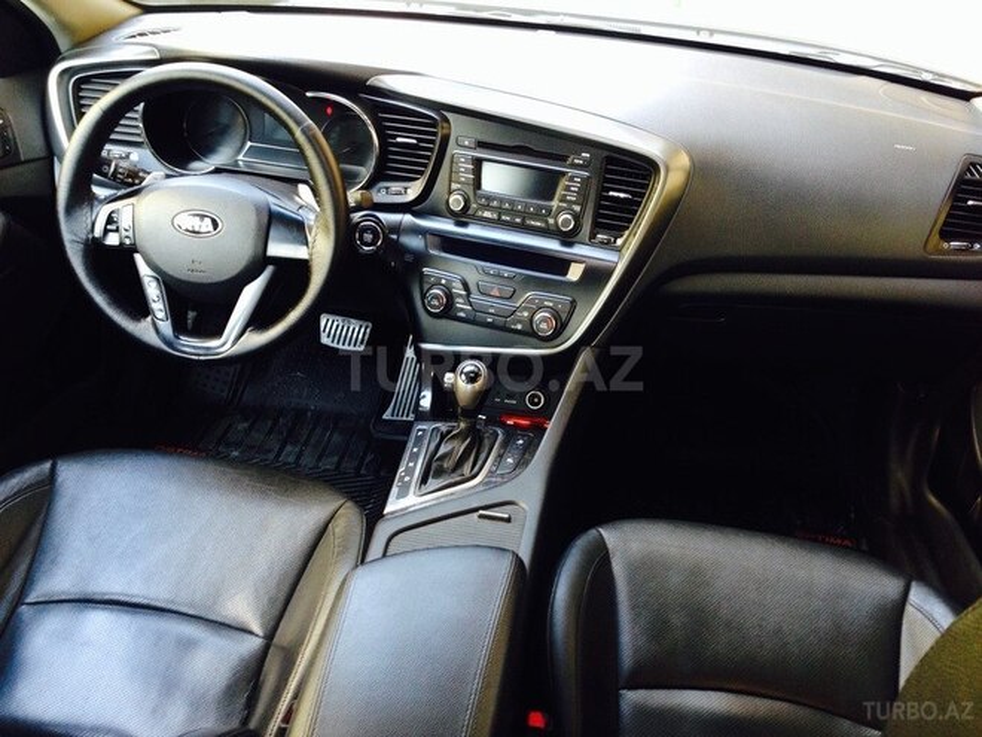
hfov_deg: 55.4
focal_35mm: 33
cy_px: 368
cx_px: 491
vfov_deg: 42.9
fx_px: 936
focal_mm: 4.12
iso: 100
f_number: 2.4
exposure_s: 1/20
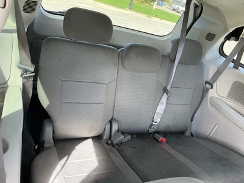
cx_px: 122
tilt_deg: -26.1
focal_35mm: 28
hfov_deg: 63.4
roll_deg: -17.4
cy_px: 92
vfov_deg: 49.7
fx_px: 197
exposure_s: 1/71
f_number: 1.8
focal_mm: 3
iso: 64
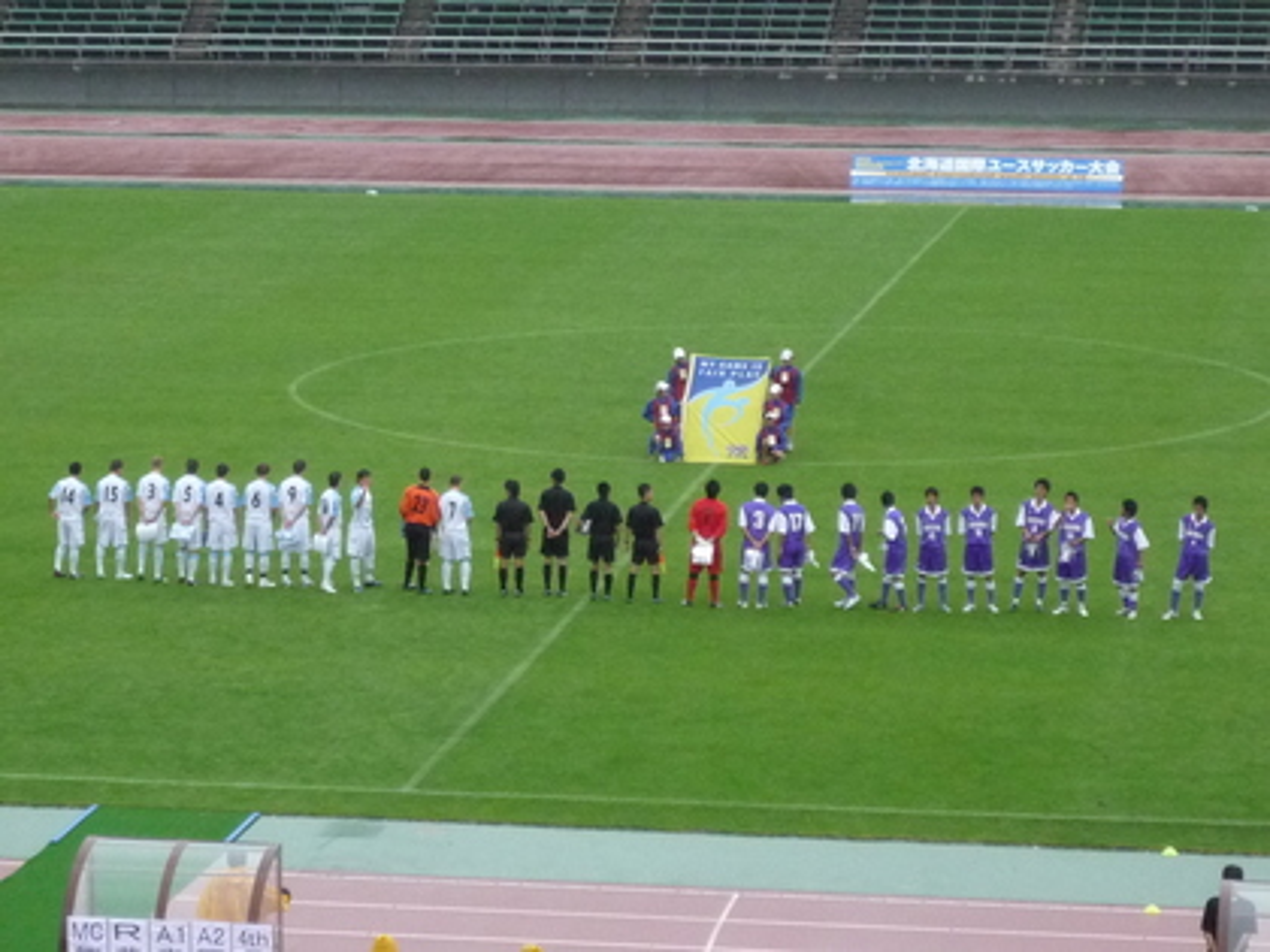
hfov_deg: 14.6
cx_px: 635
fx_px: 4953
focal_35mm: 135
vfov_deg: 11.0
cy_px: 476
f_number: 4.9
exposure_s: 1/400
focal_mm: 13.2
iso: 400
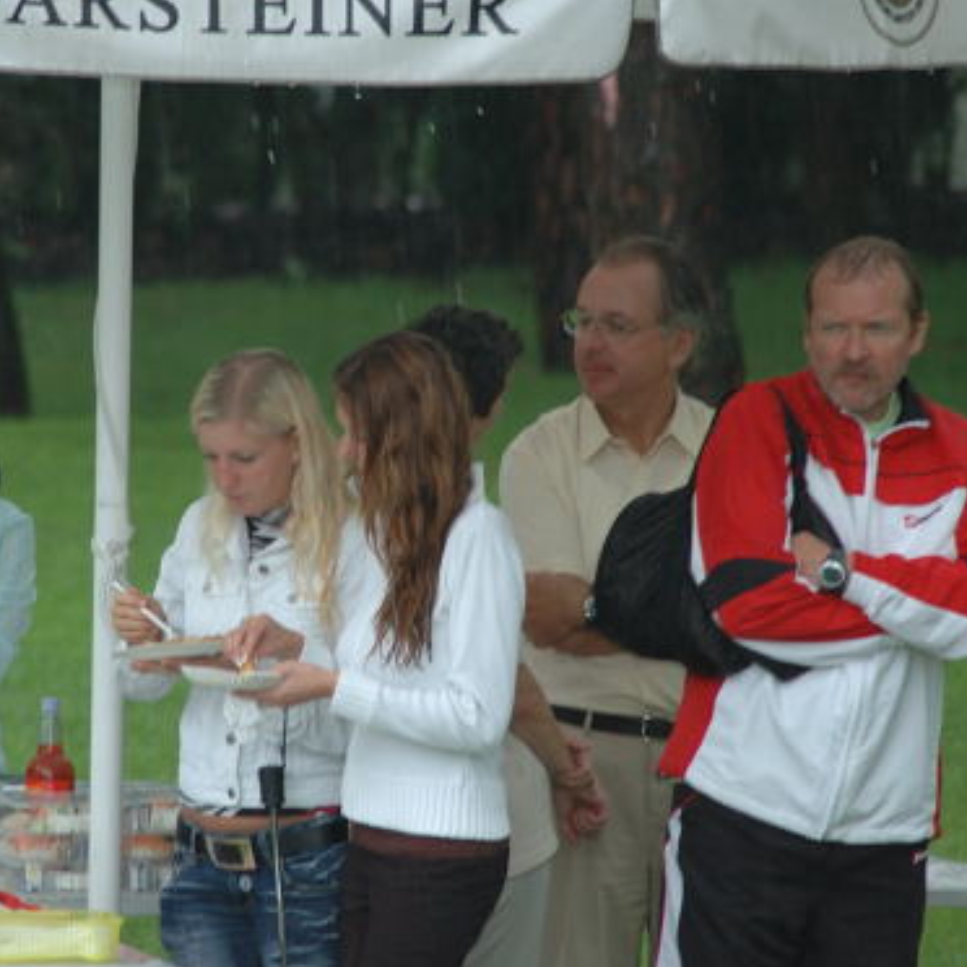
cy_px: 485
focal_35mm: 405
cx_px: 312
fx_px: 12800
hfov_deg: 4.3
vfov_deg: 4.3
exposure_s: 1/60
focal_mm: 210
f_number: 5
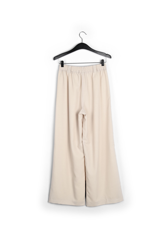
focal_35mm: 46
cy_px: 122
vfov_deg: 42.7
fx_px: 316
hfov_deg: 29.2
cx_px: 82
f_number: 11
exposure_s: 1/125
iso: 100
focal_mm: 45
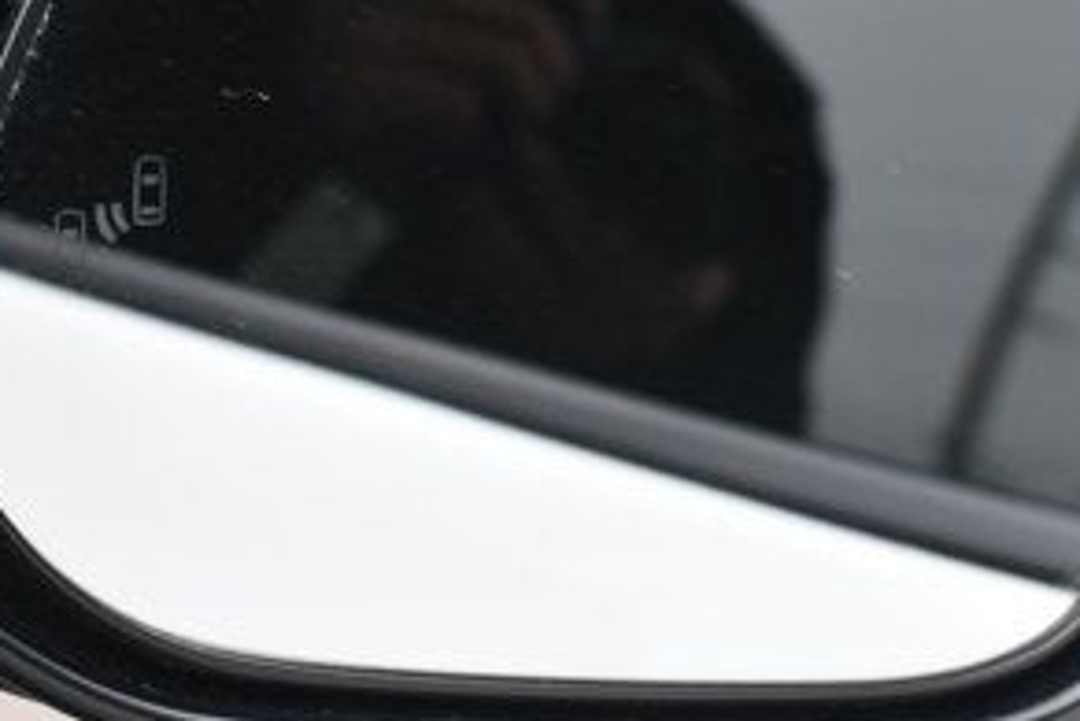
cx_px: 658
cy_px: 135
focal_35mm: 92
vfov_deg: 14.8
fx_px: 2761
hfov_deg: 22.1
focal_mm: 28
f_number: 5
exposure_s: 1/250
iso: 400
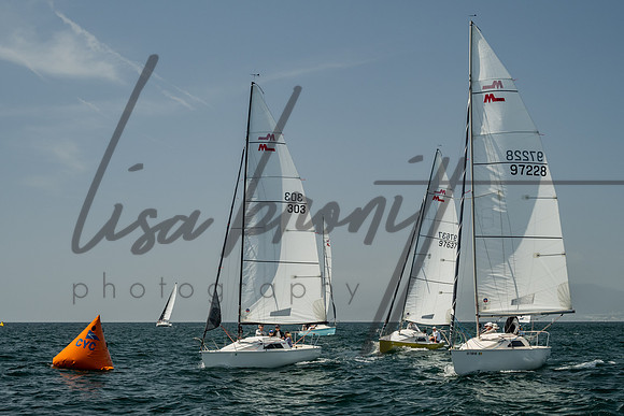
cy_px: 240
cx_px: 374
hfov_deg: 35.6
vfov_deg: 24.3
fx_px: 967
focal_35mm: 56
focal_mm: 42
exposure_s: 1/800
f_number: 5.6
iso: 320
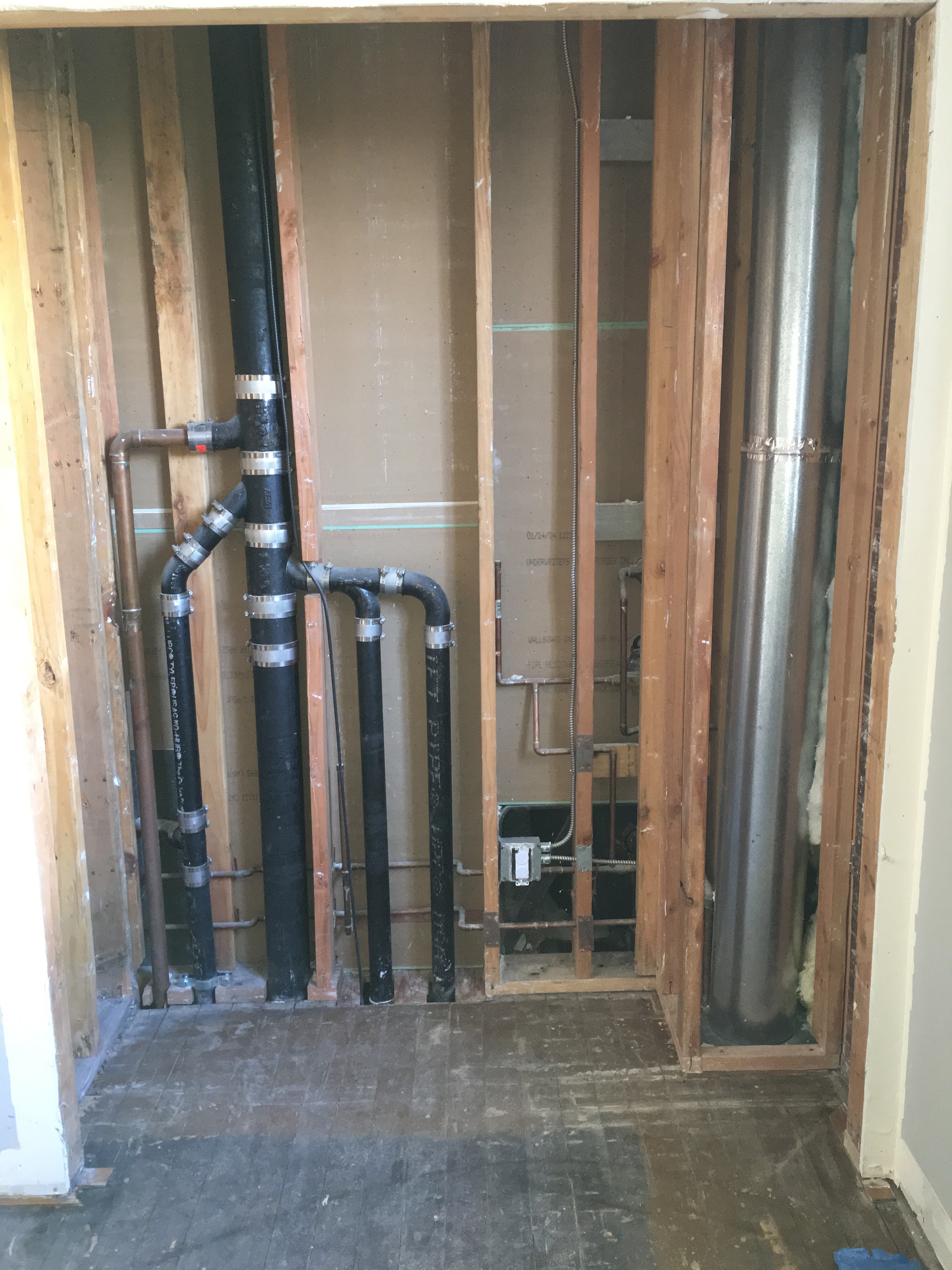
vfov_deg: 61.7
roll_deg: +0.4
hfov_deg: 48.2
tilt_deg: -12.4
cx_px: 476
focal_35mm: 29
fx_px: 1063
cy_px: 635
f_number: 2.2
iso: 125
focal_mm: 4.15
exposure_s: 1/30
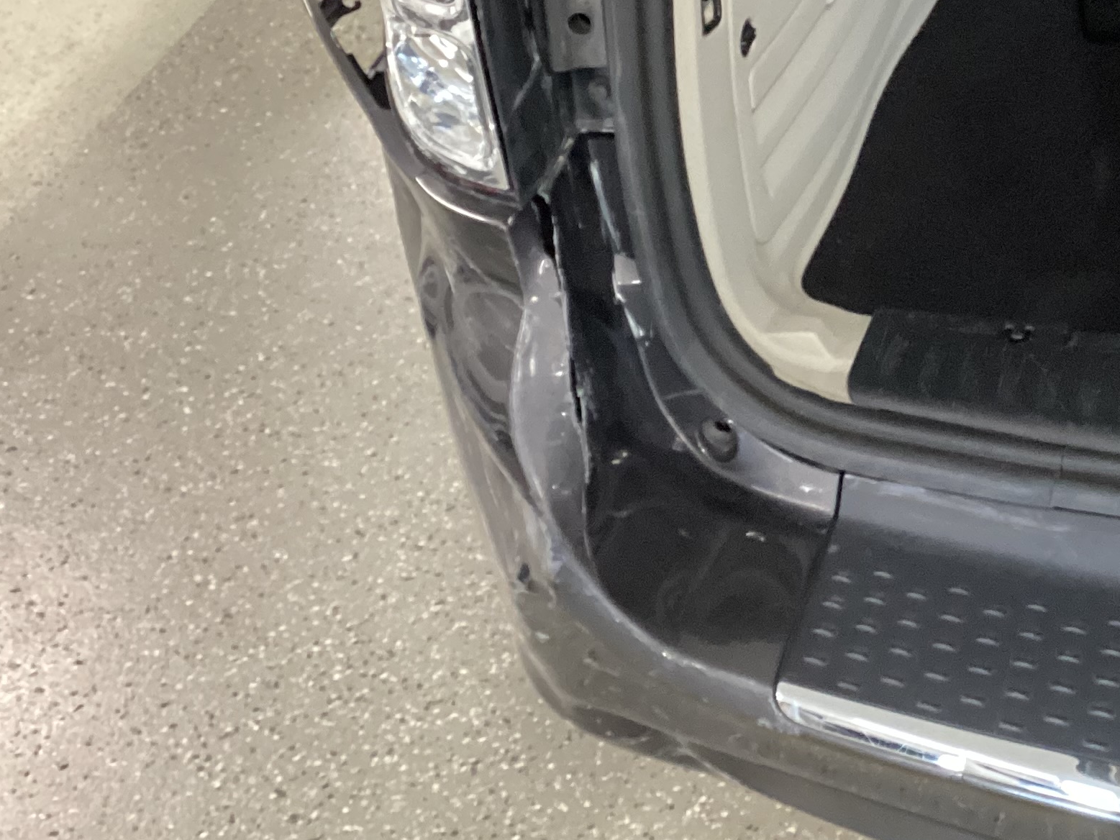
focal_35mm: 65
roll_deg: +4.7
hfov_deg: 29.0
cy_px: 323
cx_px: 929
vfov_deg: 22.5
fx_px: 2103
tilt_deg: -39.1
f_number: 2.4
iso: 320
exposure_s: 1/25
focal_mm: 3.3
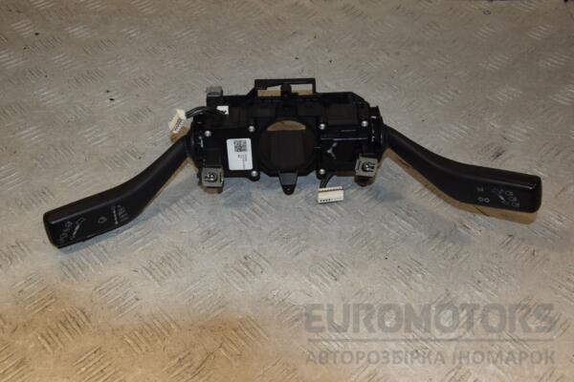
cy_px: 191
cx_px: 287
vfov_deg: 31.9
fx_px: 670
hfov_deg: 46.4
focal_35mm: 42
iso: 800
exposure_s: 1/200
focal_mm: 28
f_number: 9
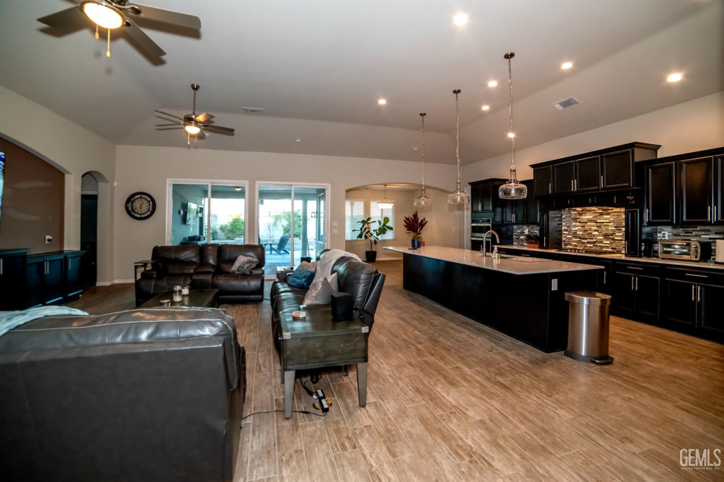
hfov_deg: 104.3
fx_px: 282
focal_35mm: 14
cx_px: 362
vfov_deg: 81.2
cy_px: 241
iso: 4000
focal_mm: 14
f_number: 6.3
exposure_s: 1/160
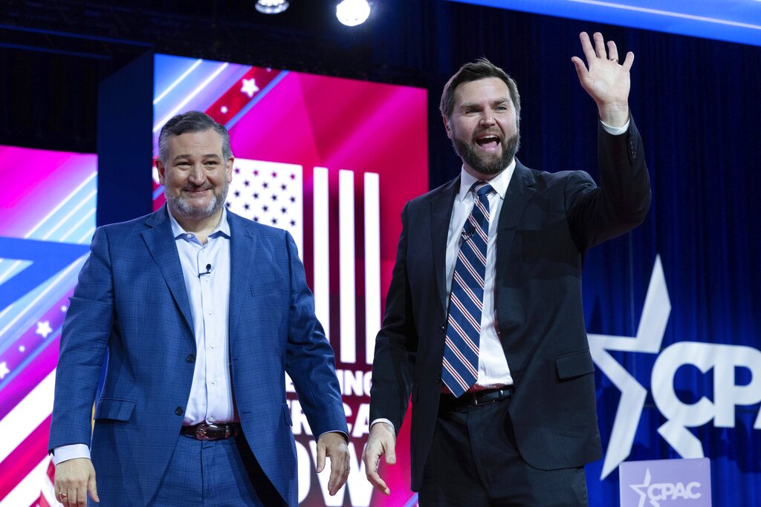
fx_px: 2156
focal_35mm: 102
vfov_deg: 13.4
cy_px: 254
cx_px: 380
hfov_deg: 20.0
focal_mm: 102
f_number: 7.1
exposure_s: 1/320
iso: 3200
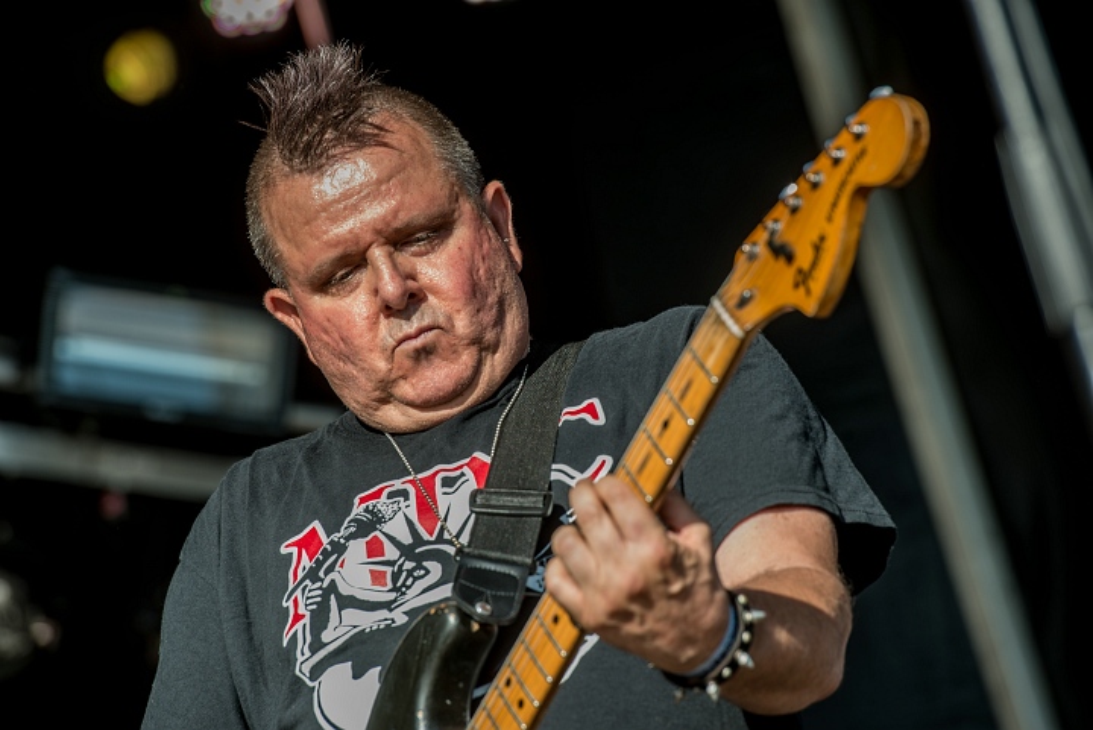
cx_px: 546
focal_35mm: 200
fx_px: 6076
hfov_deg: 10.3
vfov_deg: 6.9
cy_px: 365
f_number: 5.6
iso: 50
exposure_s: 1/125
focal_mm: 200
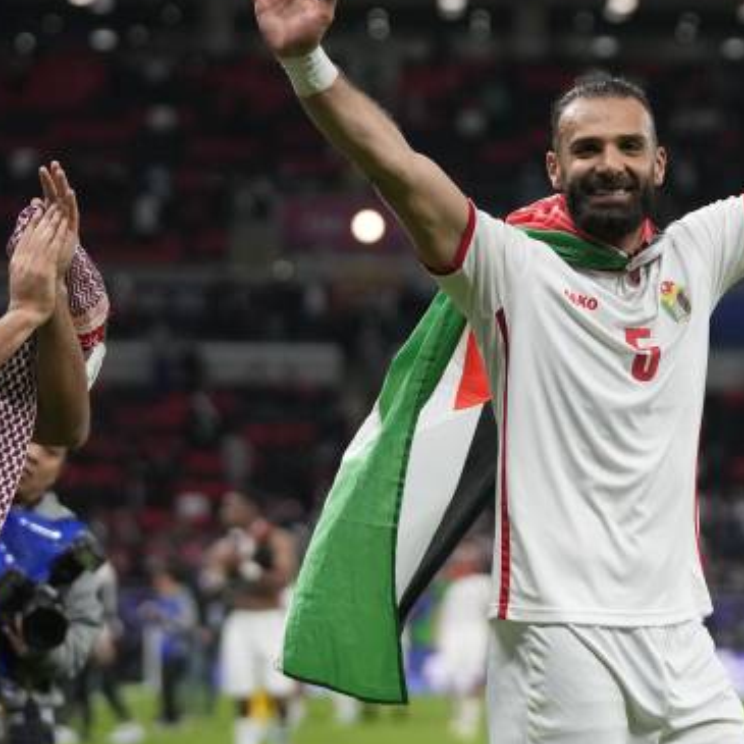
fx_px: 6225
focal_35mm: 256
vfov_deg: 6.8
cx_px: 471
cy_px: 385
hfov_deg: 6.8
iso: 2500
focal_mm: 110
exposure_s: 1/2500
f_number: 3.2
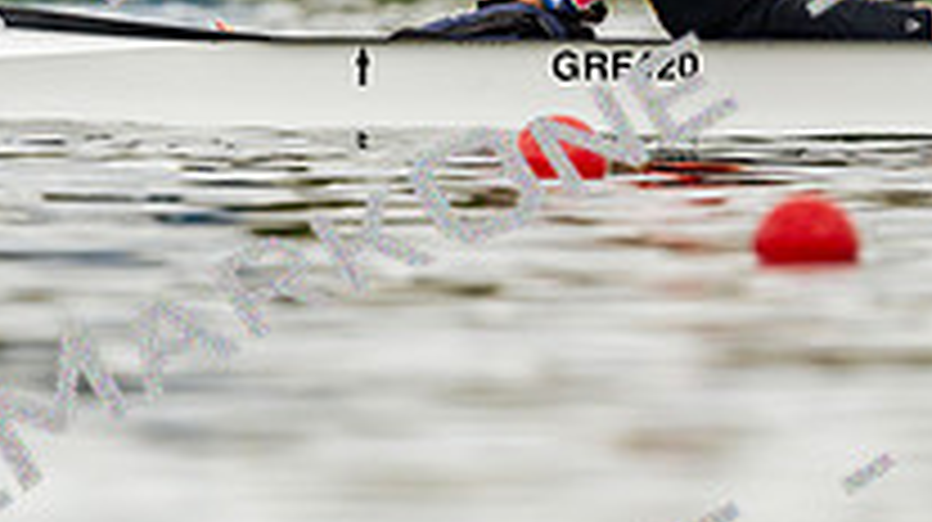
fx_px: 43530
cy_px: 20
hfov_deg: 1.2
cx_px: 603
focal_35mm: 1763
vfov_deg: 0.7
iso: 400
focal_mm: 600
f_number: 6.3
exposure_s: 1/2000
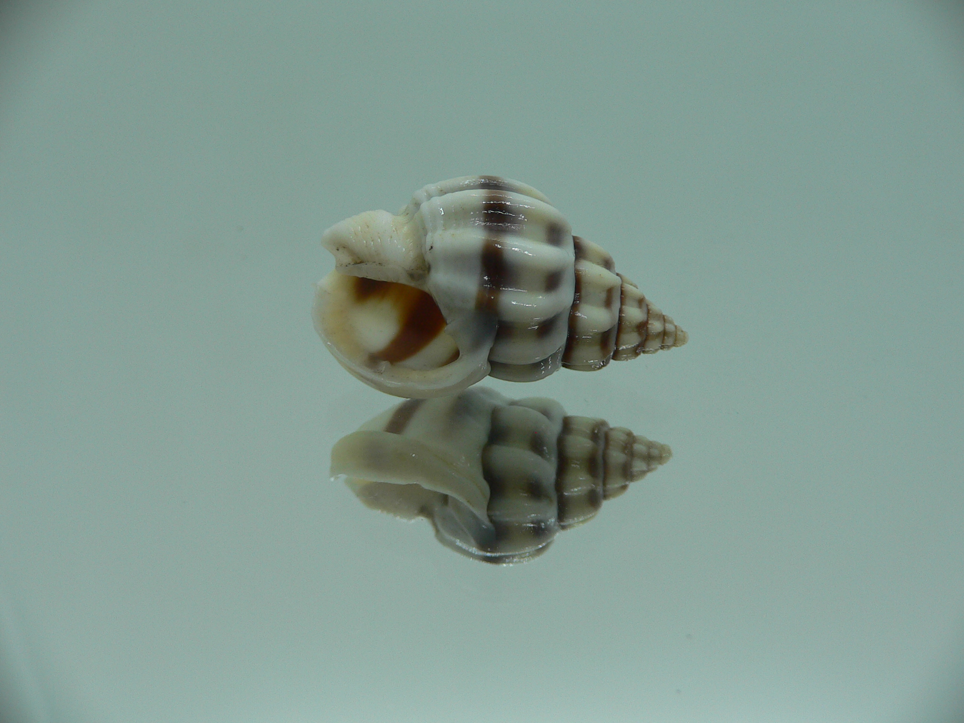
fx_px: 975
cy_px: 362
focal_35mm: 35
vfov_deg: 40.7
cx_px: 482
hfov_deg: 52.6
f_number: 2.8
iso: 80
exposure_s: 1/60
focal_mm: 4.6
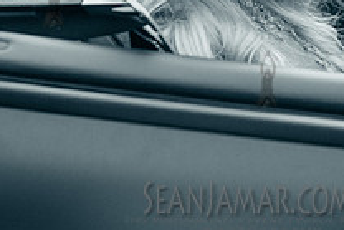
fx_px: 1014
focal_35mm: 106
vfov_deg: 12.5
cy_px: -82
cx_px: 266
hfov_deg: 19.1
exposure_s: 1/320
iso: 3200
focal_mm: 38
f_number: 2.8
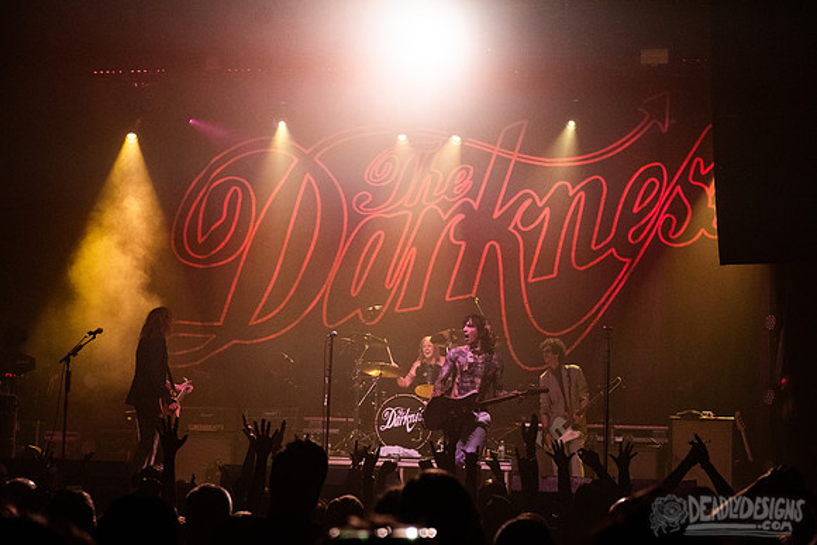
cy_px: 272
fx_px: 1505
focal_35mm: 66
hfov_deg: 30.4
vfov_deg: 20.5
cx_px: 408
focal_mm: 62
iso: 2000
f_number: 3.5
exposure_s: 1/400
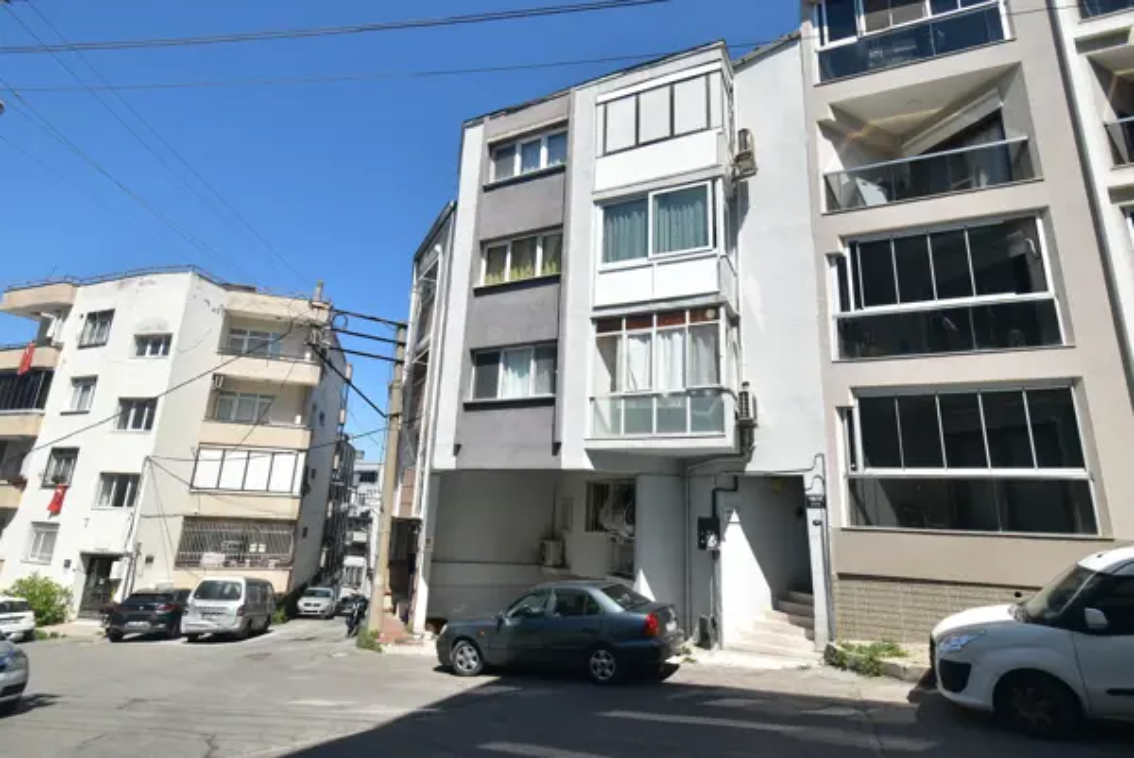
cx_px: 567
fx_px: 544
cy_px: 379
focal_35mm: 17
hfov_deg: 92.4
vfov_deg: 69.7
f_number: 7.1
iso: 100
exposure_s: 1/200
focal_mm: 11.5
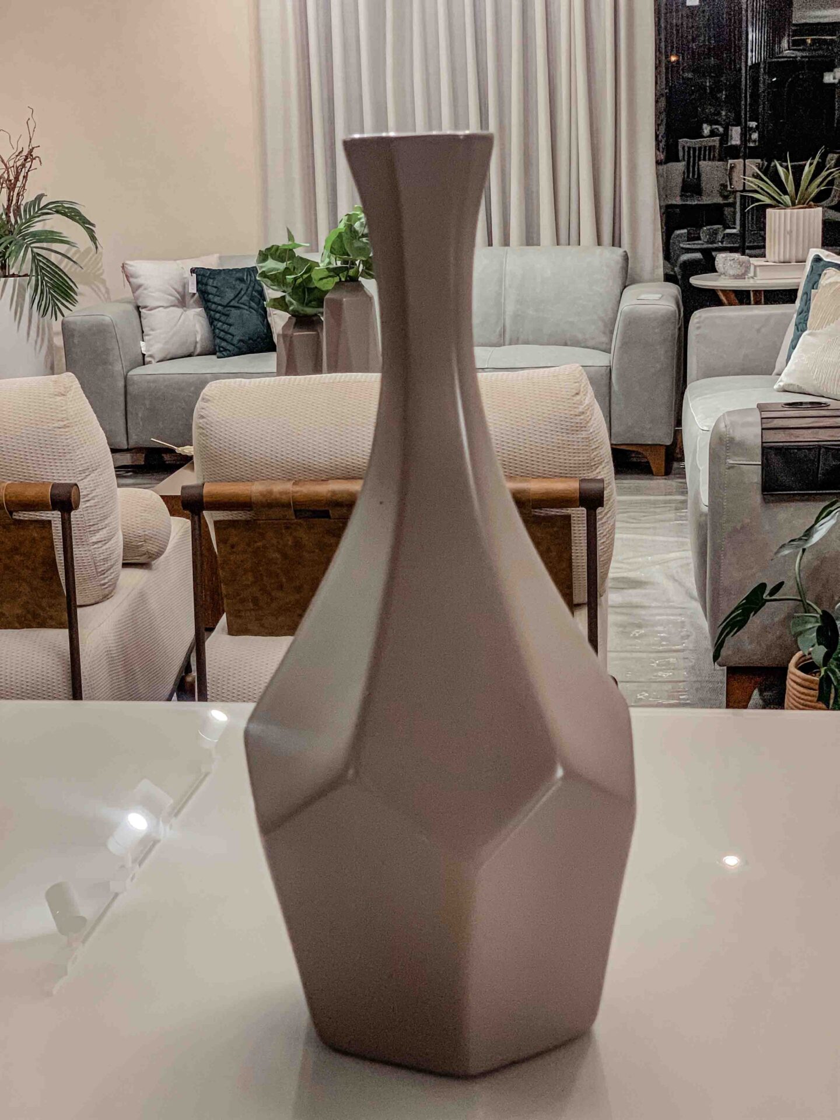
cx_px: 420
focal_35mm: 52
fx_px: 1682
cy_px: 560
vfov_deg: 36.8
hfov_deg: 28.0
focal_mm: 6
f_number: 2.4
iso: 250
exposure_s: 1/50
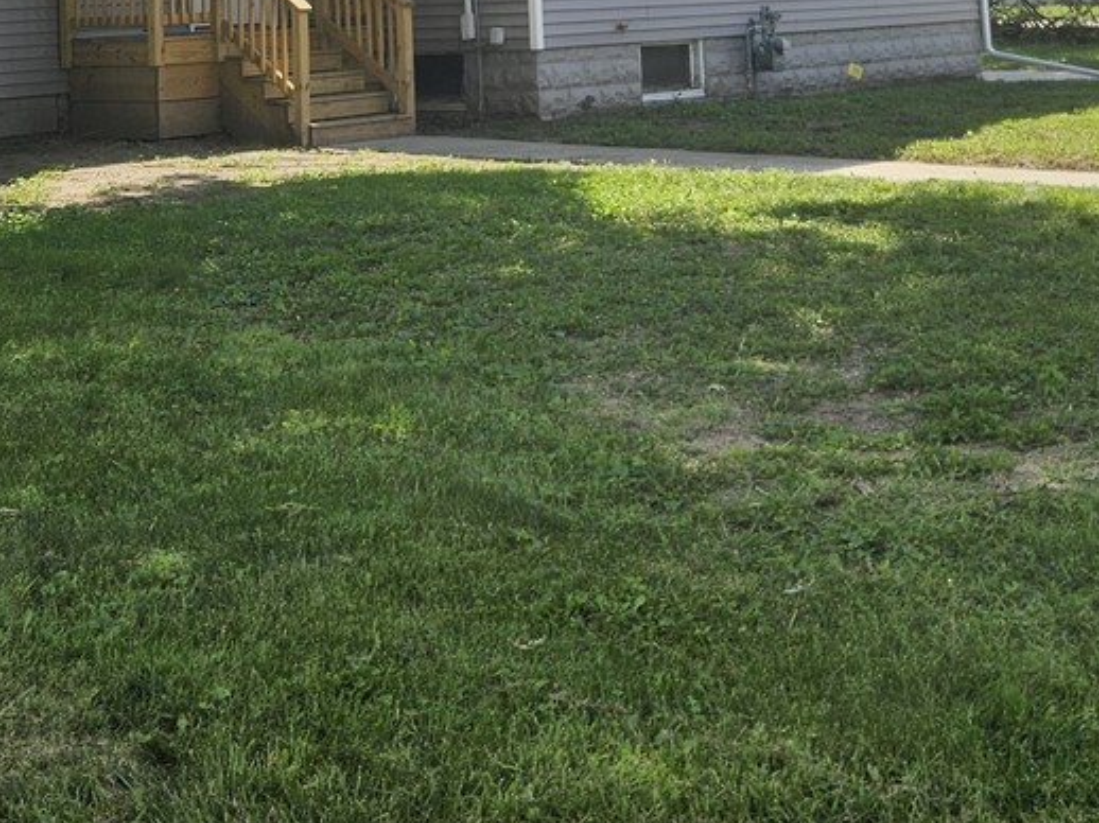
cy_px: -238
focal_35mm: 64
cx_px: 424
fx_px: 2031
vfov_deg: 20.9
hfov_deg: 30.2
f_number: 1.8
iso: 25
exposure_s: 1/1148
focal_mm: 5.4
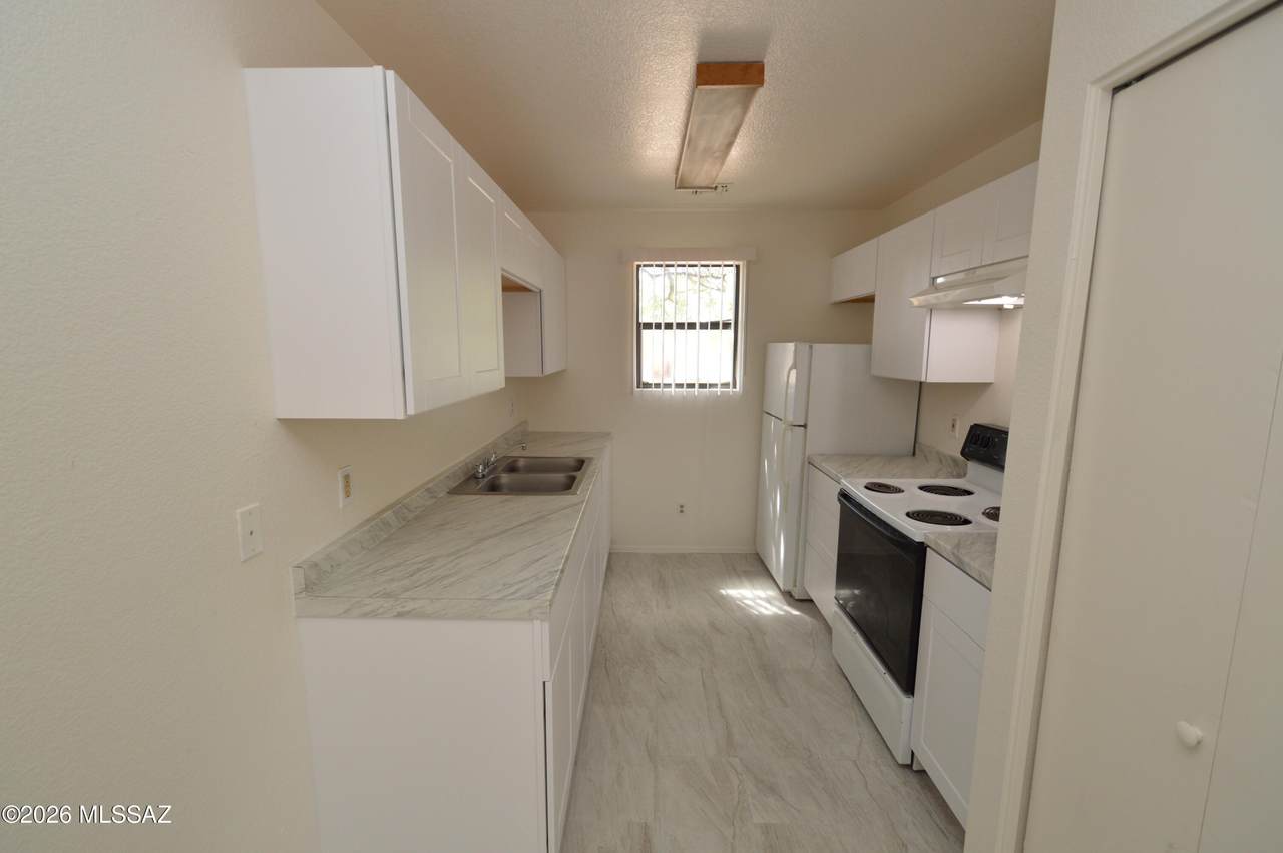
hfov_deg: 100.4
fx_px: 534
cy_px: 426
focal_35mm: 15
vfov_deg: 77.2
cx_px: 642
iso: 400
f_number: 5
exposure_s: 1/100
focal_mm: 10
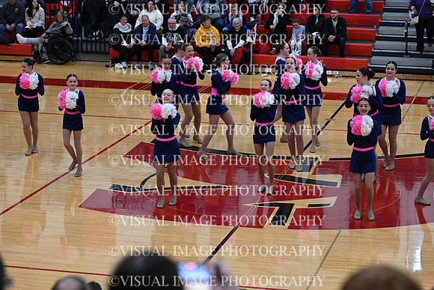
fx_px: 1254
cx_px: 217
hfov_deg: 19.6
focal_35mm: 104
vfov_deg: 13.2
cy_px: 145
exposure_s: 1/400
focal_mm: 104
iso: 4000
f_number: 4
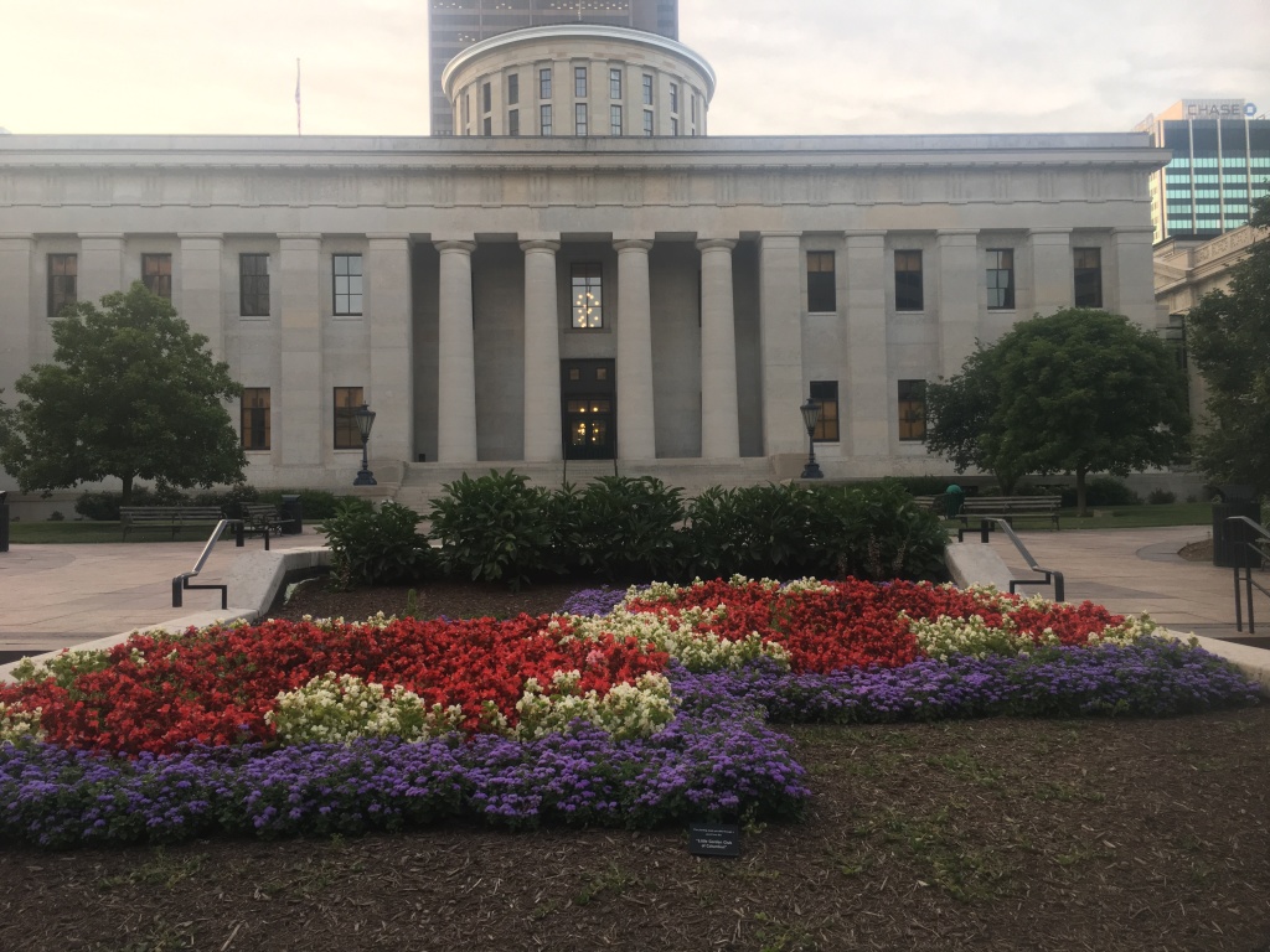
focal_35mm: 29
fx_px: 1064
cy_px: 476
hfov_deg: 61.7
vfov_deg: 48.2
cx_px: 635
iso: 40
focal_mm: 4.15
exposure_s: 1/120
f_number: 2.2
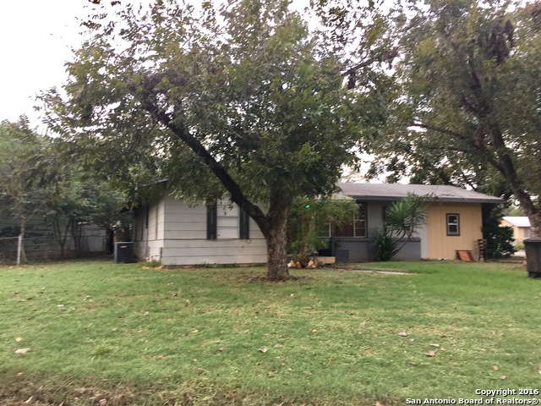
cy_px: 203
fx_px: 453
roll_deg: +2.0
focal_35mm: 29
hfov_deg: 61.7
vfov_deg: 48.2
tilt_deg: +3.9
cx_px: 270
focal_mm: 4.15
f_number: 2.2
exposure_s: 1/40
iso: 25
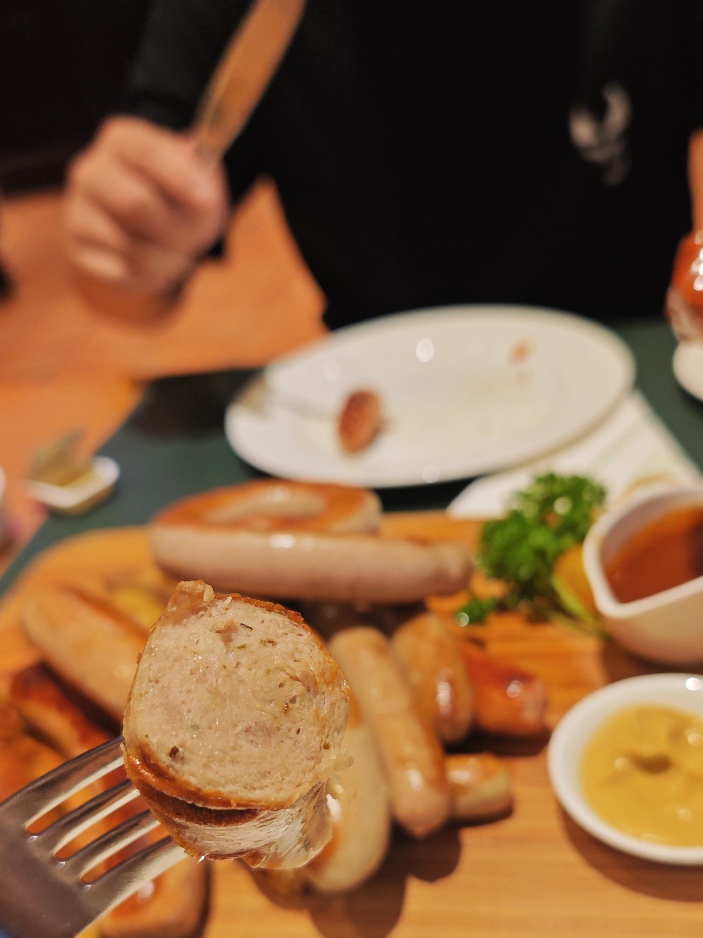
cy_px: 641
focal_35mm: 34
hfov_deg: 41.8
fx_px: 921
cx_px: 379
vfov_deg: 52.7
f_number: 1.6
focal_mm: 6.55
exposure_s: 1/50
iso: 200
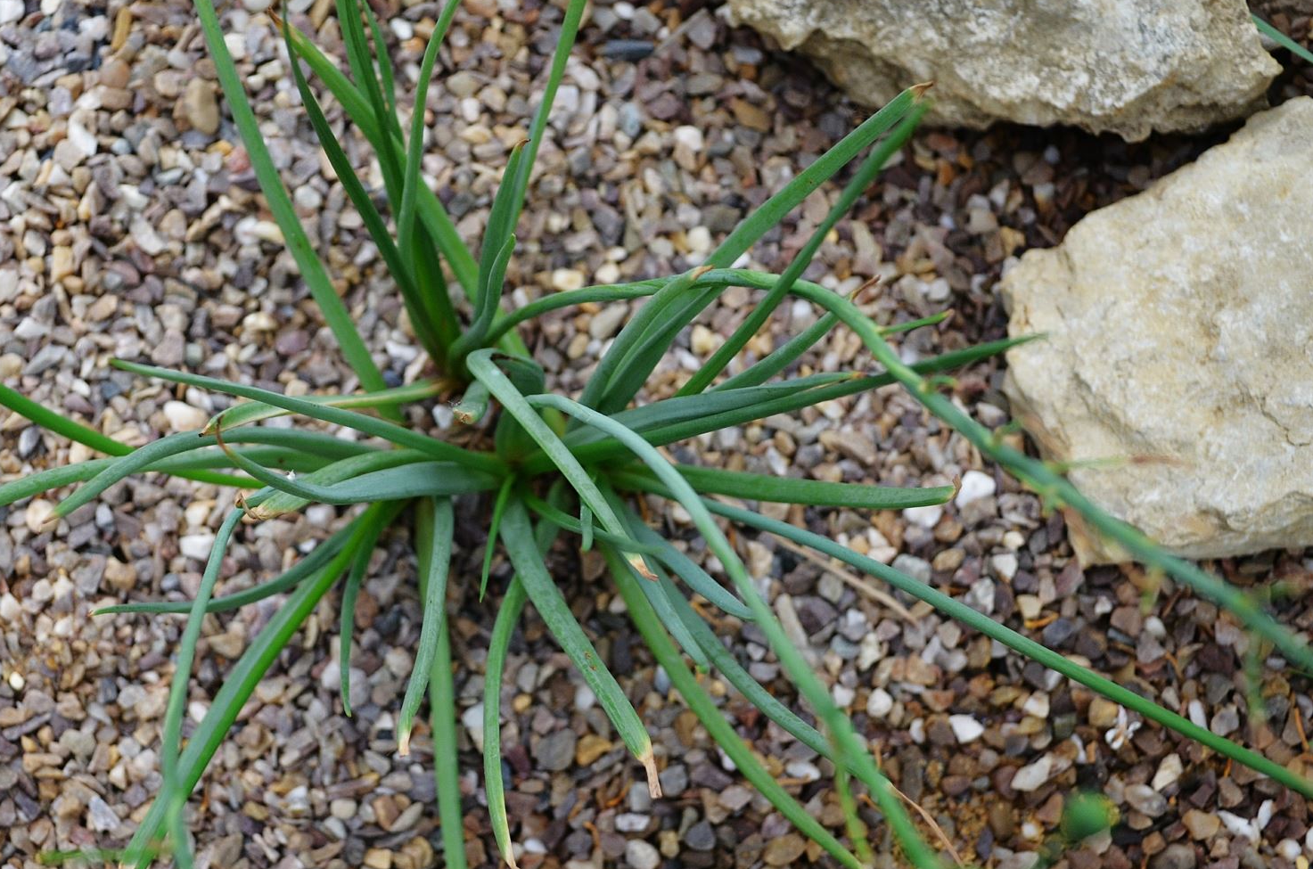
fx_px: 1892
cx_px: 561
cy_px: 460
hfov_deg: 38.2
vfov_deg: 25.9
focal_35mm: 52
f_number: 4
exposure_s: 1/160
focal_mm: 24
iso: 500
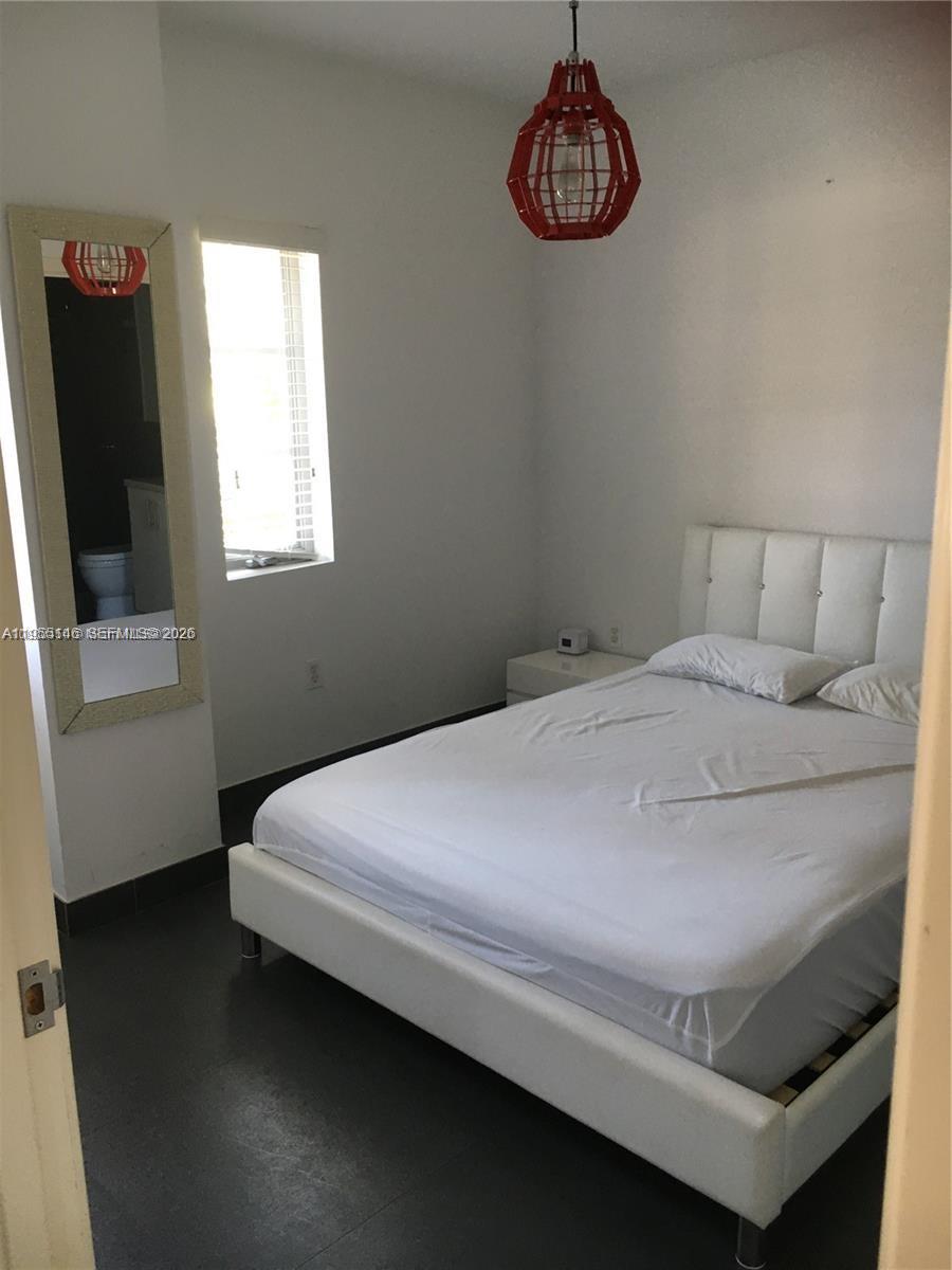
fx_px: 1063
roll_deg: +1.0
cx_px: 476
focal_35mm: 29
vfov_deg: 61.7
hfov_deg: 48.2
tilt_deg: -11.0
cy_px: 635
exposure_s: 1/30
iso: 80
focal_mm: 4.15
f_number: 2.2
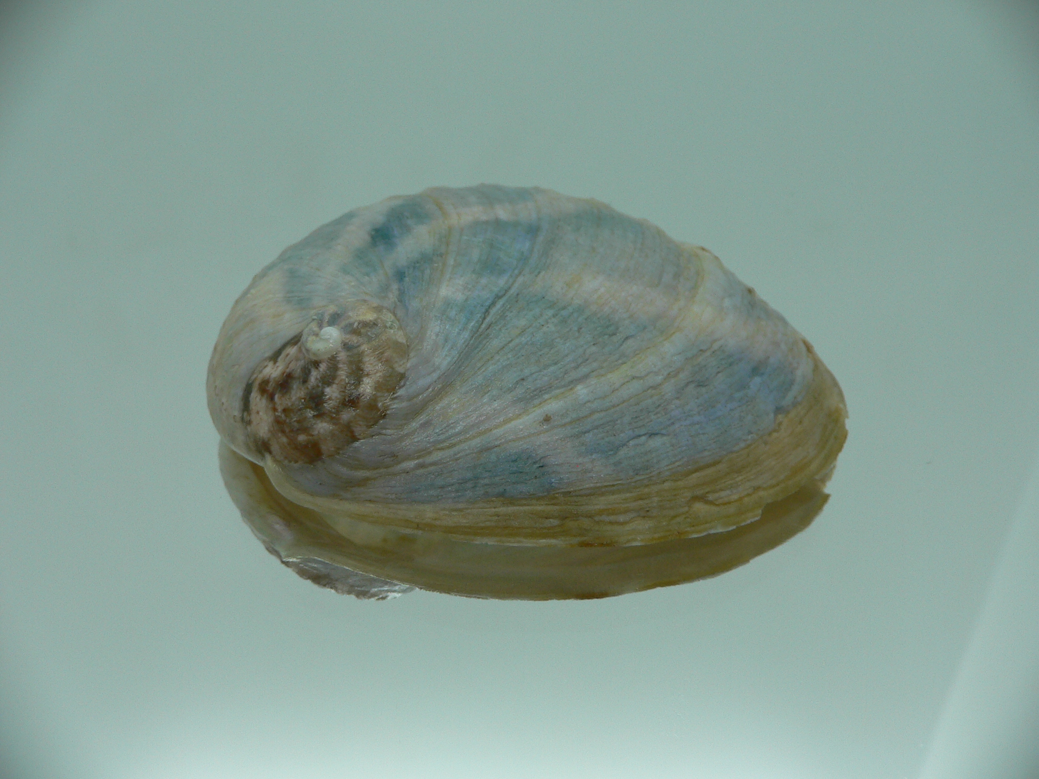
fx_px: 1051
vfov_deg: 40.7
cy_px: 390
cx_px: 520
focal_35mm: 35
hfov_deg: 52.6
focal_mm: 4.6
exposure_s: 1/60
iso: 80
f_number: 2.8
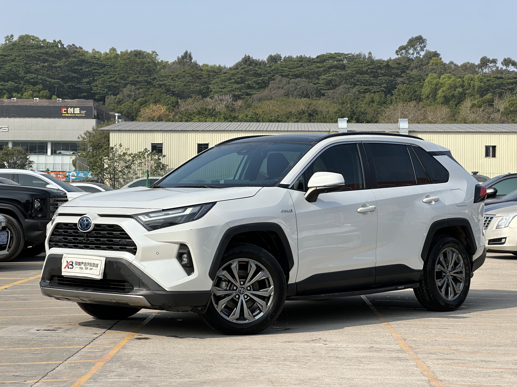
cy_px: 194
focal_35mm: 77
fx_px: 1150
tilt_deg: +0.1
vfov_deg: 19.1
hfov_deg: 25.3
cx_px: 258
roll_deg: -0.4
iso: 32
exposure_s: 1/803
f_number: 2.8
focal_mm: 9
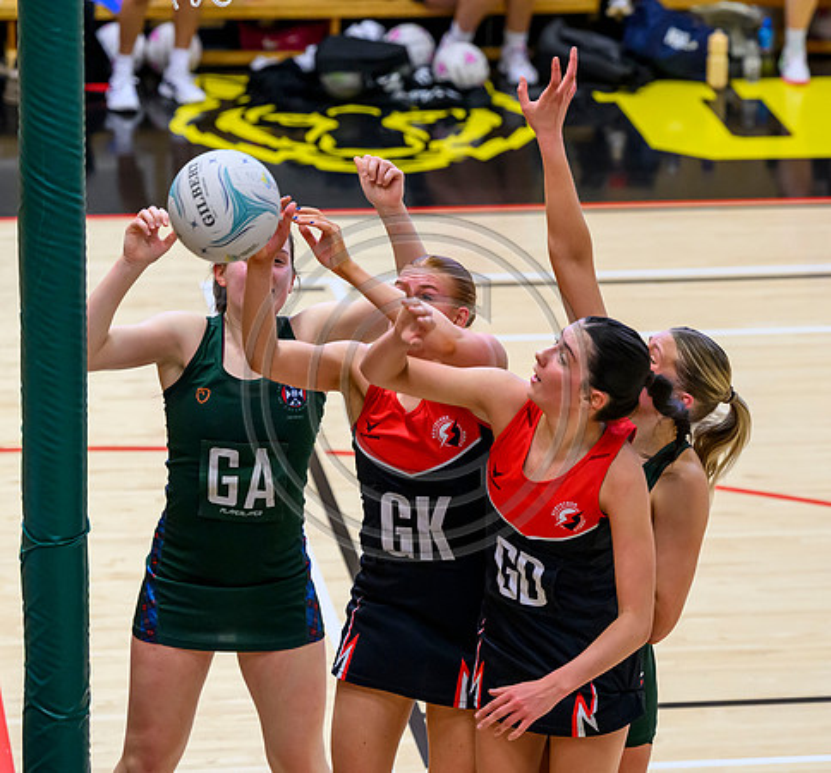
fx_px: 4698
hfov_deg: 10.1
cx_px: 554
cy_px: 310
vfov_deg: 9.4
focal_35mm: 179
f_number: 3.2
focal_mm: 115
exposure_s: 1/1000
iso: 4000
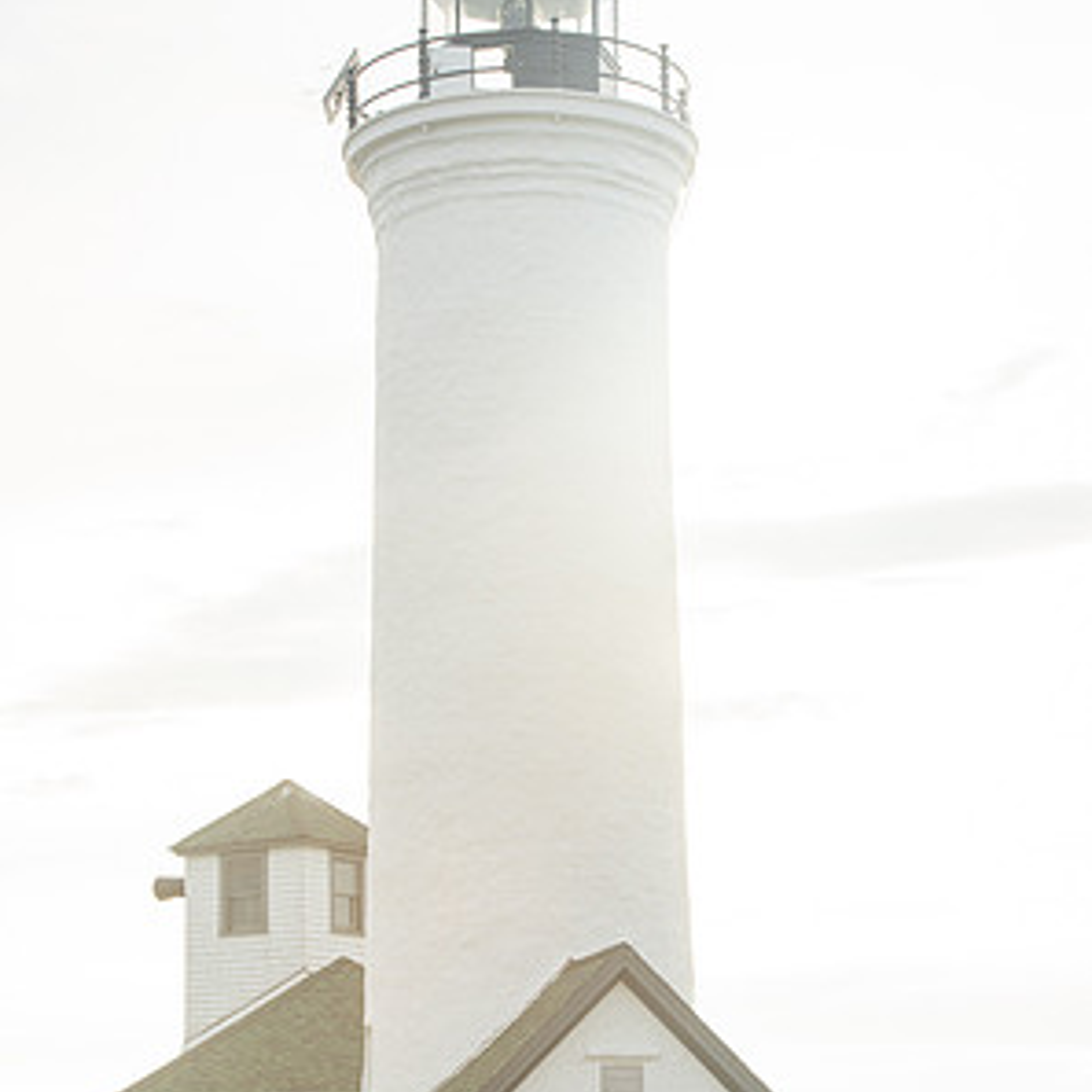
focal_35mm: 90
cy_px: 783
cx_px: 548
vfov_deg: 19.2
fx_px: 3212
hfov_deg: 19.3
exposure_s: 1/320
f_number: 9
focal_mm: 70
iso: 400
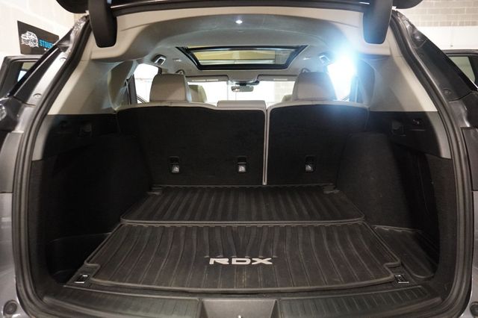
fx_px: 318
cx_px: 239
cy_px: 159
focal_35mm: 24
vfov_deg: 53.1
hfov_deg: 73.8
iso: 6400
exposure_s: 1/80
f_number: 3.5
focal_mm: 16
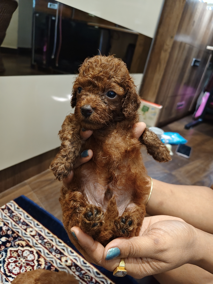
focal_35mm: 23
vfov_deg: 73.9
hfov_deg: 58.9
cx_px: 106
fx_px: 189
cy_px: 142
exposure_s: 1/50
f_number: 1.88
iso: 961
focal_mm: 5.56
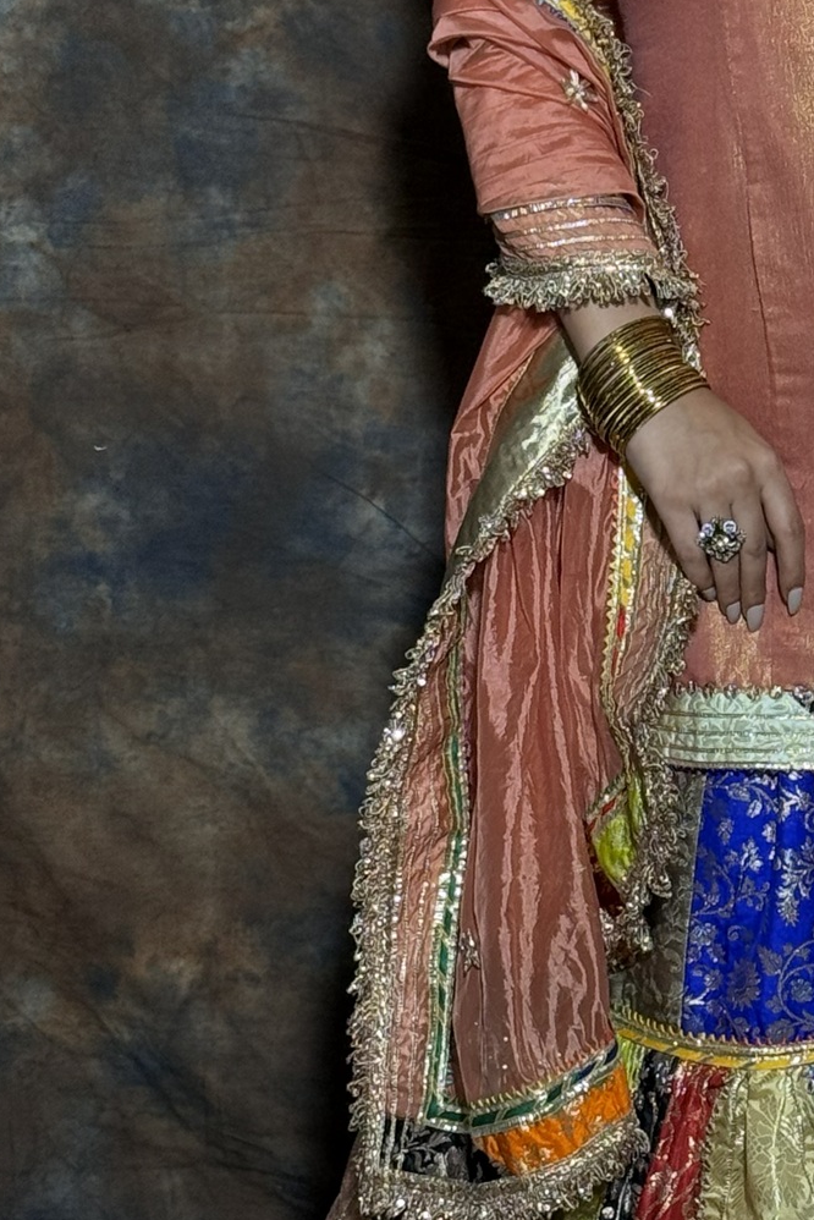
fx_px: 4338
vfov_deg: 16.0
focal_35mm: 128
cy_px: 454
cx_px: 825
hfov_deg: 10.6
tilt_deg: -10.3
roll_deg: +2.0
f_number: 1.78
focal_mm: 6.76
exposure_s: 1/50
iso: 80
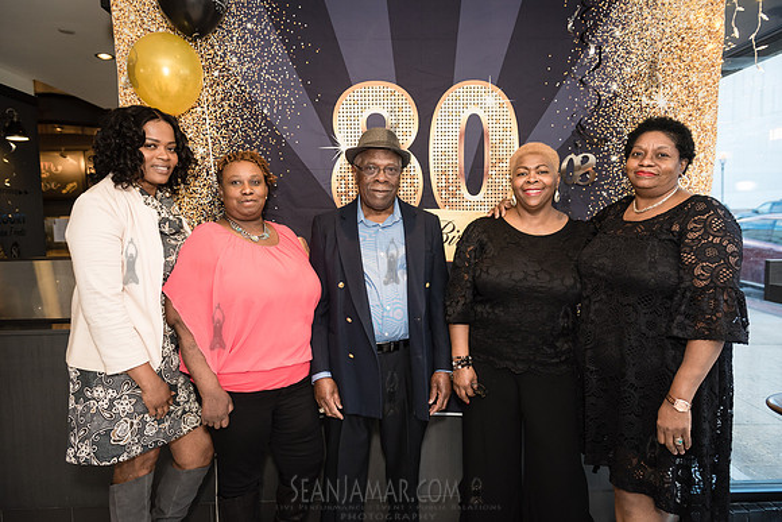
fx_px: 521
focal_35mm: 24
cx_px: 391
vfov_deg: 53.2
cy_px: 261
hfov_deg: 73.7
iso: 1250
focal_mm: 24
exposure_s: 1/320
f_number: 3.5
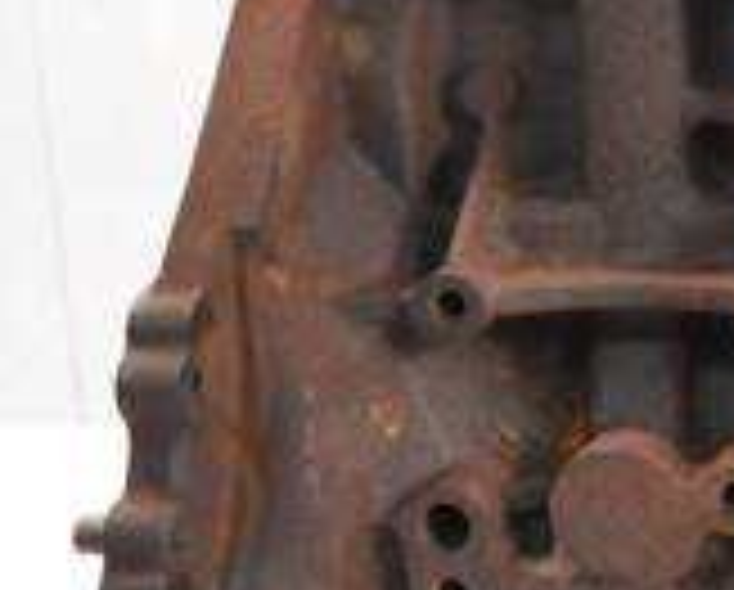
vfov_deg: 17.9
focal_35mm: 86
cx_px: 1004
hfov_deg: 20.0
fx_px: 1872
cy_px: 194
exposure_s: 1/125
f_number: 3.5
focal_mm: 15
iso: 2000
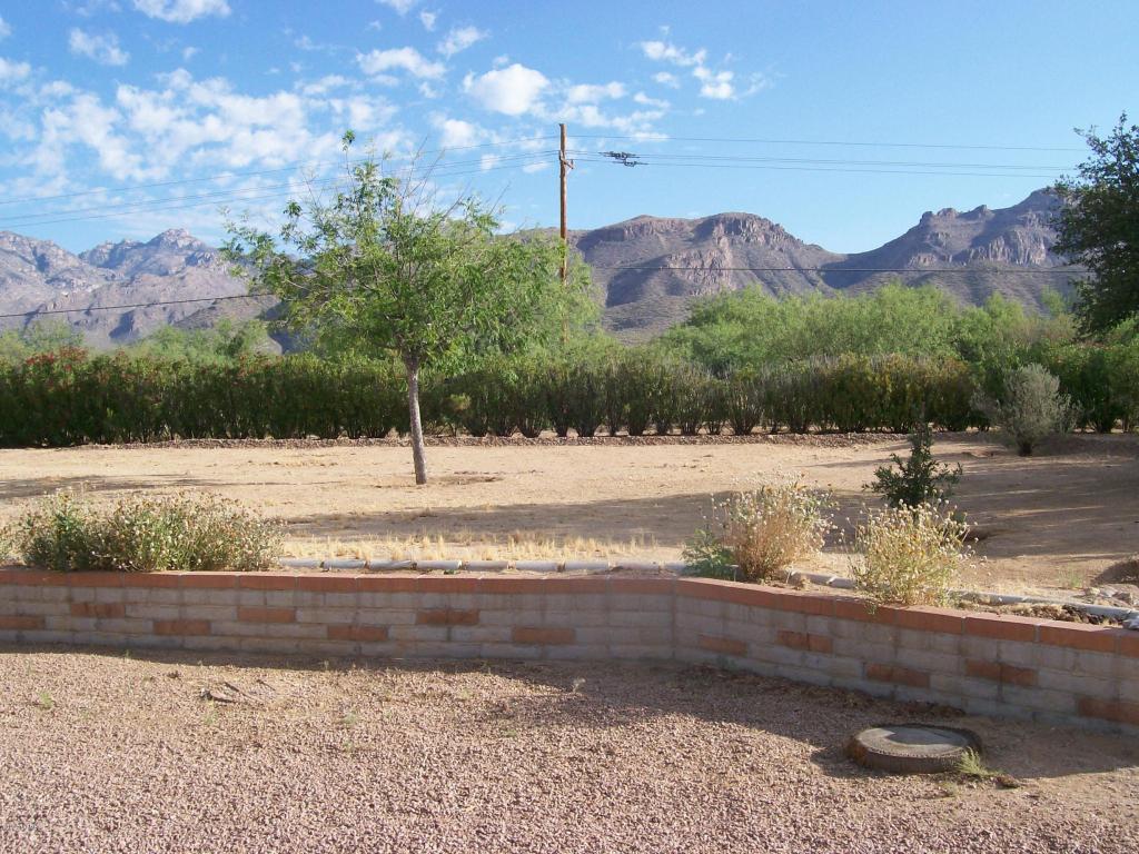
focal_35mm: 36
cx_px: 570
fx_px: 1185
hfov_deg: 51.4
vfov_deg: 39.7
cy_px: 427
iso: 80
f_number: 4.8
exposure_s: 1/385
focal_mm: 6
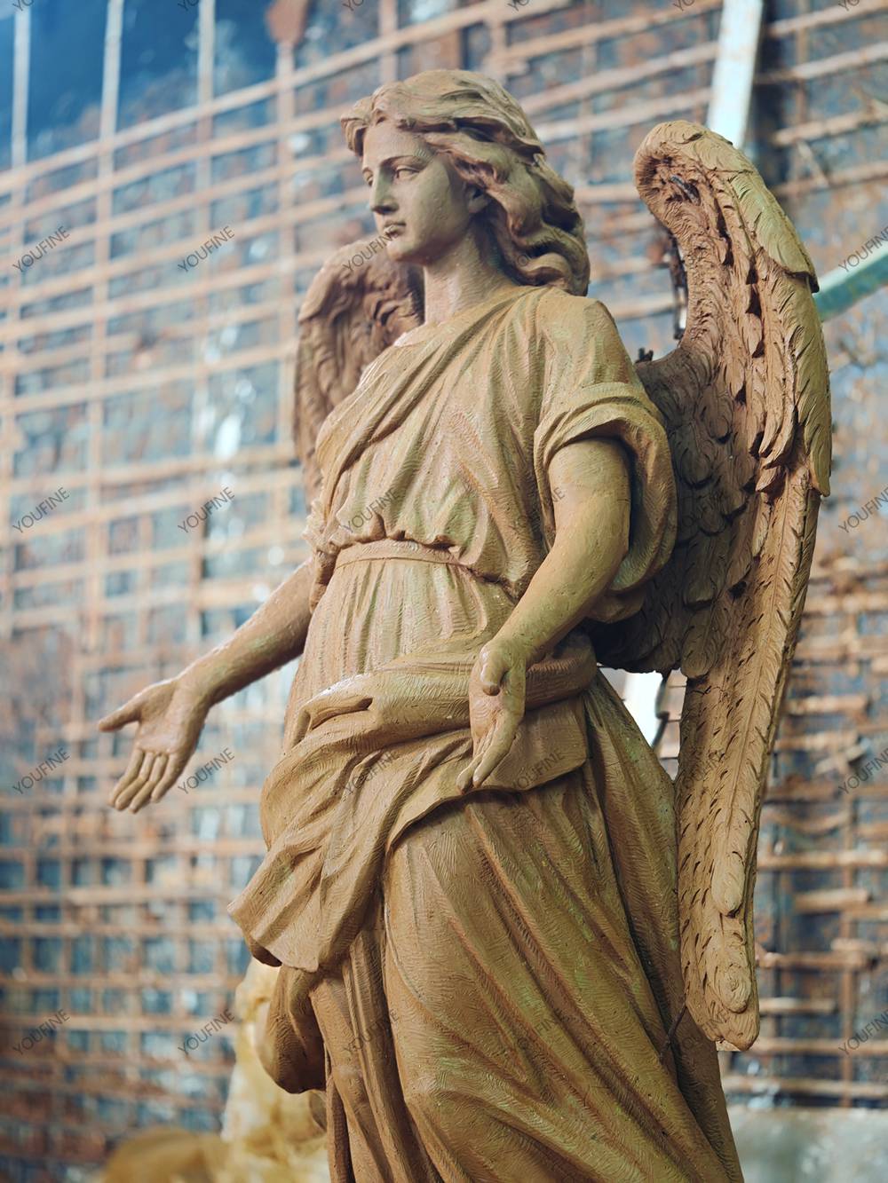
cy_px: 592
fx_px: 2394
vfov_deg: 27.8
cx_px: 444
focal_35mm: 70
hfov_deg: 21.0
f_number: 1.8
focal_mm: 16.53
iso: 800
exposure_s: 1/14
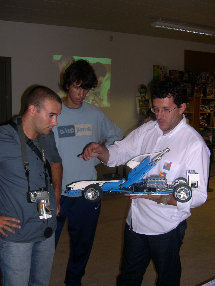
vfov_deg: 49.0
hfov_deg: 37.7
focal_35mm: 38
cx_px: 108
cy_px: 143
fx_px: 315
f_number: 2.8
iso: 100
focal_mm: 8
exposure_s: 1/60
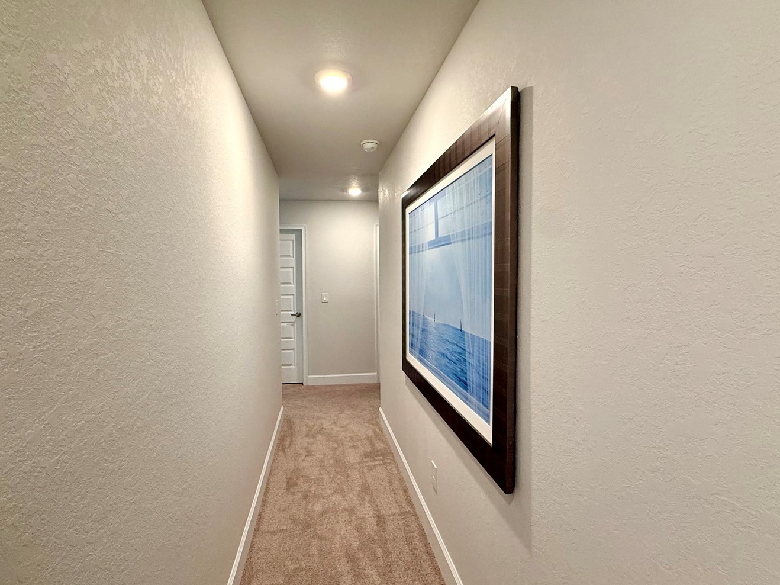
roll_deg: +0.4
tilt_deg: -2.0
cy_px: 289
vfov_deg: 74.7
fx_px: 383
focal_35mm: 17
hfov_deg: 90.9
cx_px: 368
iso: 320
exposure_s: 1/120
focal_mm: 2.22
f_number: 2.2
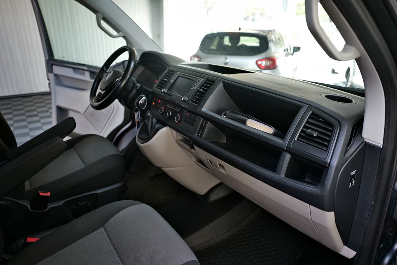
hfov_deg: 73.7
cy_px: 132
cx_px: 198
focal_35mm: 24
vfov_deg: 53.1
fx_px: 265
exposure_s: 1/60
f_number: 3.5
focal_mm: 24
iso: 640
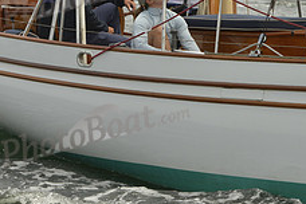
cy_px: 44
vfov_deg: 4.5
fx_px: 2592
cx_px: 260
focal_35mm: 305
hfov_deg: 6.7
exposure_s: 1/1600
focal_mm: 120
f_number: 8
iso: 280
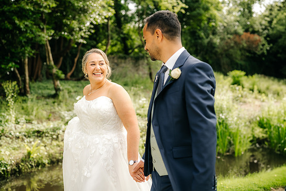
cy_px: 96
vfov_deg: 37.9
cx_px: 143
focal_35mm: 35
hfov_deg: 54.4
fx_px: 278
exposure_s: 1/1000
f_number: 2
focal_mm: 35
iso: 100
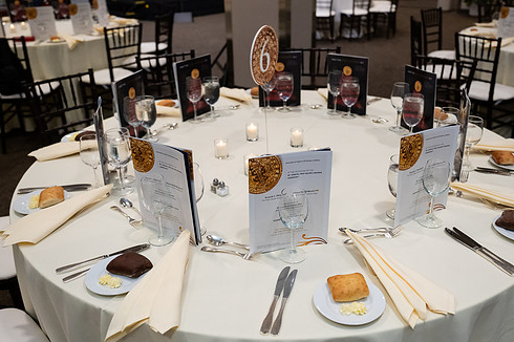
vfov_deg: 38.8
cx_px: 283
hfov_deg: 55.7
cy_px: 157
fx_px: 485
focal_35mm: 34
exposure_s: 1/200
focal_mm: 27
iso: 3200
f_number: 3.2
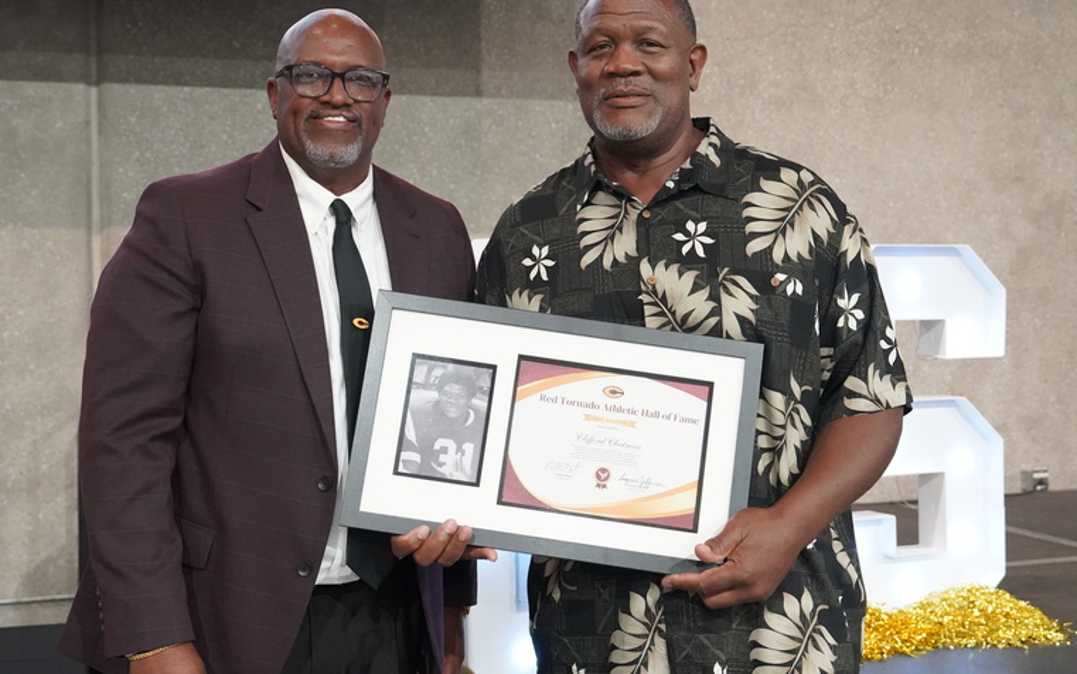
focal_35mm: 48
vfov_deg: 26.9
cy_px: 297
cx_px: 501
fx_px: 1409
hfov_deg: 41.8
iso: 8000
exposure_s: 1/160
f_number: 4
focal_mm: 35
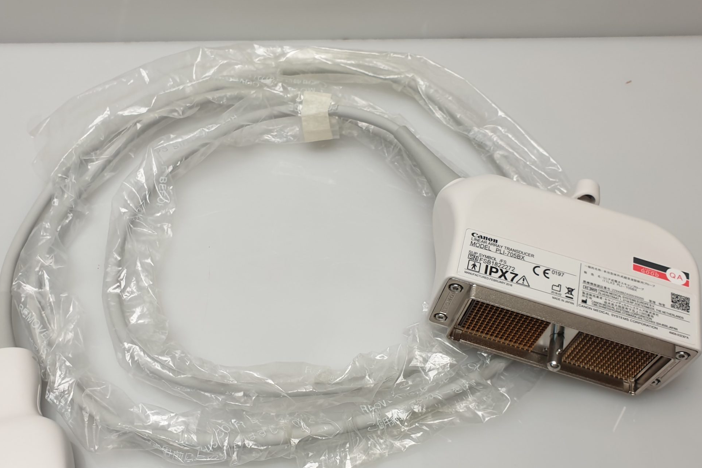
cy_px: 281
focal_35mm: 36
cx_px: 306
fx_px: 702
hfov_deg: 53.0
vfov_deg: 36.7
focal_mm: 4.3
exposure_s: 1/100
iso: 50
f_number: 2.4
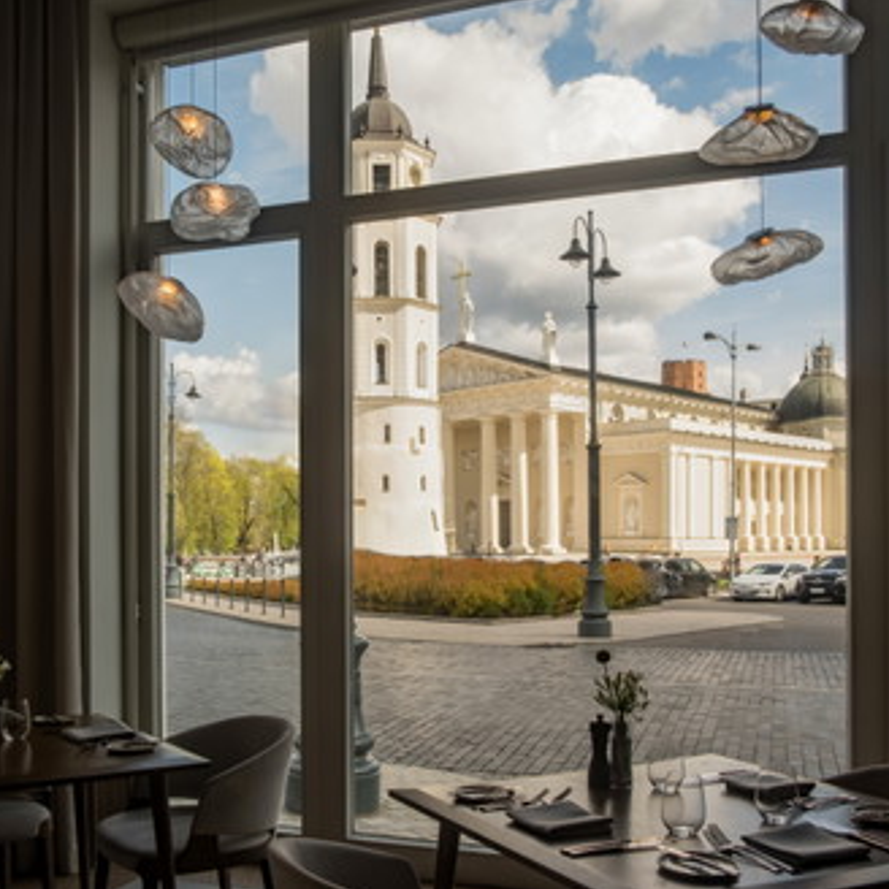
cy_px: 446
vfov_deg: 47.2
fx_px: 1017
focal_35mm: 35
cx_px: 398
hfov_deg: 47.1
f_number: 16
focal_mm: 18
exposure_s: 1/200
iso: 160
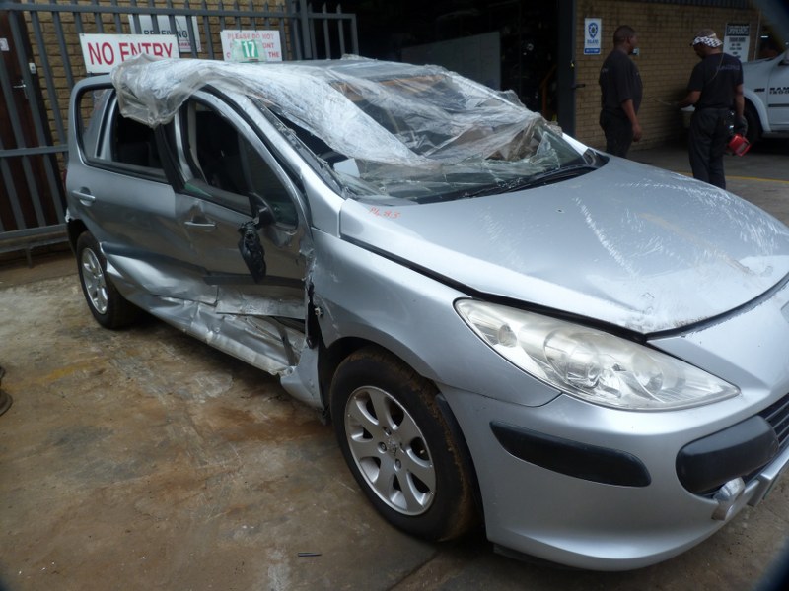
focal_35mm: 25
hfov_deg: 69.4
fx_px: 570
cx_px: 394
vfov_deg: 54.9
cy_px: 296
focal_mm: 4.5
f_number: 4
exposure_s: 1/100
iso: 80
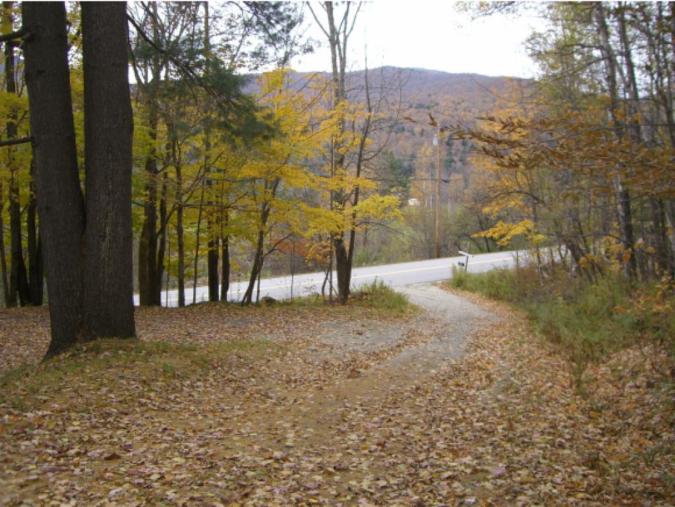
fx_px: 741
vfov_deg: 37.8
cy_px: 254
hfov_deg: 49.0
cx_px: 338
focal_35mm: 38
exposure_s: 1/200
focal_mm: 6.2
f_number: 2.7
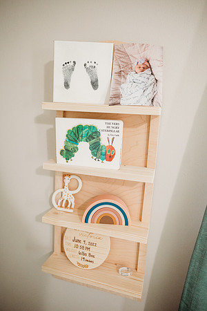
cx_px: 104
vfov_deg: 73.7
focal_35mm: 24
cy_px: 156
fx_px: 207
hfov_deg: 53.1
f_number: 2.5
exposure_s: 1/200
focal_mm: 24
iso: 2000
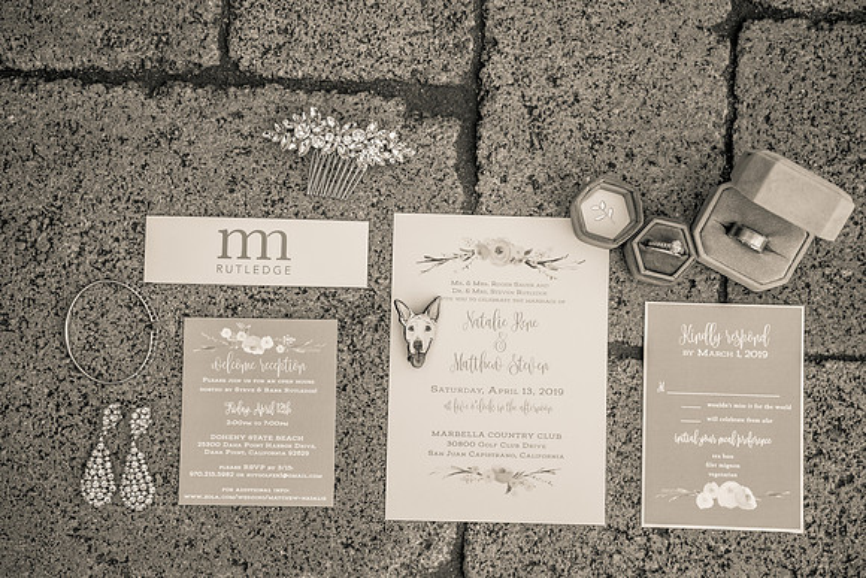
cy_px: 289
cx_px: 433
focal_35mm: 50
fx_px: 1203
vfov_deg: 27.0
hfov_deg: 39.6
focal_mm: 50
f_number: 2.8
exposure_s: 1/250
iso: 125
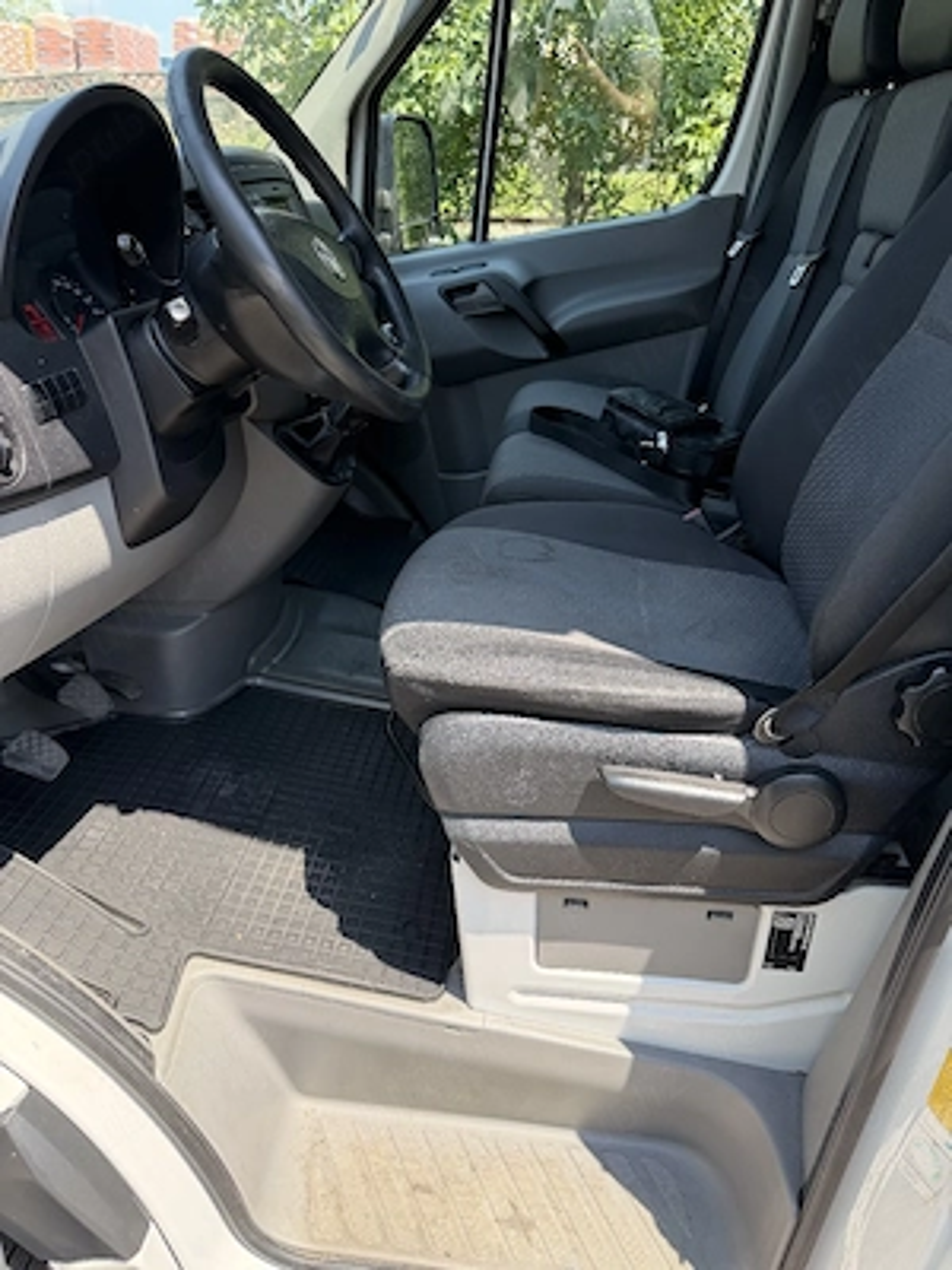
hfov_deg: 56.8
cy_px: 635
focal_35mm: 24
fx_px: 880
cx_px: 476
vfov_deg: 71.6
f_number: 1.78
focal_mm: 6.76
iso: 100
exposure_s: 1/909
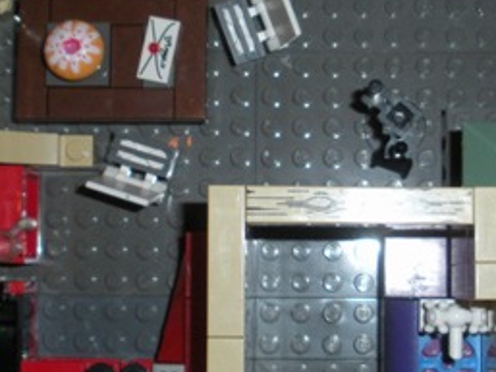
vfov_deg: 16.9
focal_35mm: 87
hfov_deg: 22.5
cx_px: 257
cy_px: 96
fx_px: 1247
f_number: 3.5
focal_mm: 6.3
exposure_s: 1/60
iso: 200
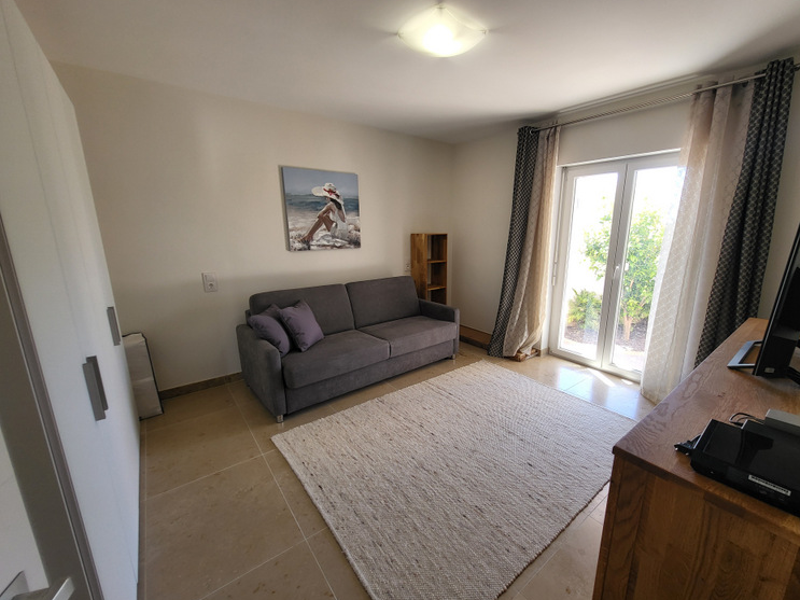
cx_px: 422
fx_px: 323
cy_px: 298
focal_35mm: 14
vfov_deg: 85.7
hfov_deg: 102.0
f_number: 2.2
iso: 50
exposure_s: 1/50
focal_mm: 1.74
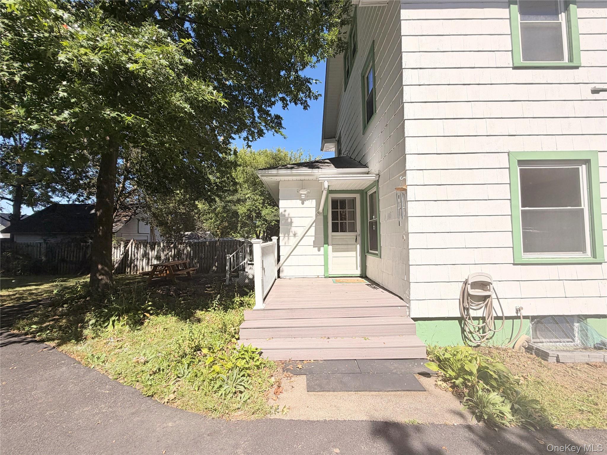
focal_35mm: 14
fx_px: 245
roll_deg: +0.9
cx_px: 304
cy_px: 228
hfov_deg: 102.1
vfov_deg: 85.7
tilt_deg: +3.4
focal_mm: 2.22
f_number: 2.2
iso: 20
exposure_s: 1/1235
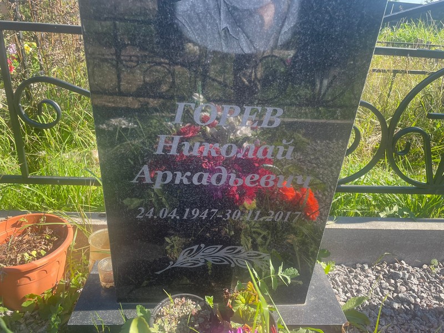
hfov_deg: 67.3
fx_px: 333
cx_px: 222
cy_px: 166
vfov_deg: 53.1
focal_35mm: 26
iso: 32
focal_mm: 4.2
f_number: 1.6
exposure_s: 1/662
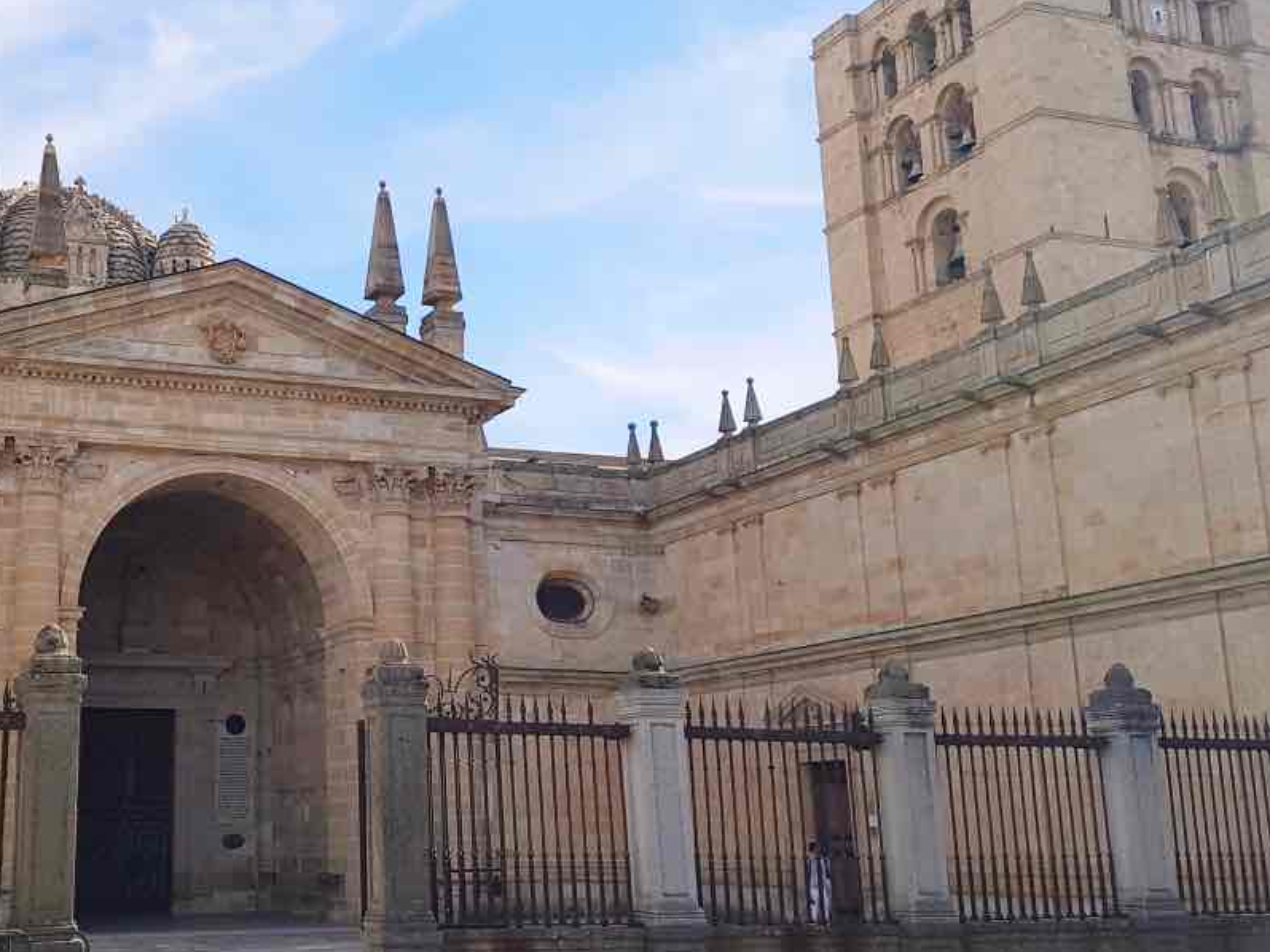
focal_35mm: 40
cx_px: 330
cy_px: 420
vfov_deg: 35.9
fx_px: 1468
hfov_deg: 45.3
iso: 50
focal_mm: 4.2
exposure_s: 1/2696
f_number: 1.7
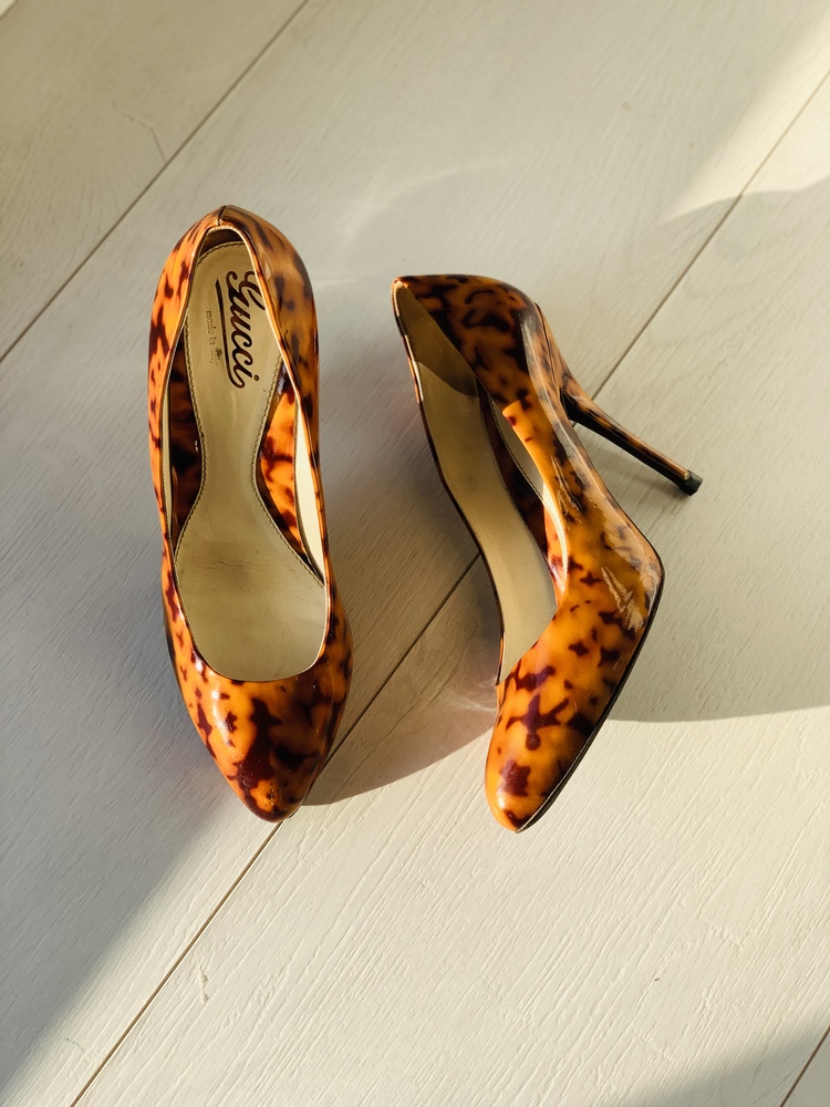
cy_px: 554
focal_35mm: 52
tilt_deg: -72.6
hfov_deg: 28.0
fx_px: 1662
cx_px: 415
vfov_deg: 36.8
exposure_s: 1/194
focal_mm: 6
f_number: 2.4
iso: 16
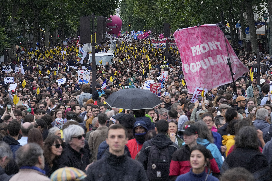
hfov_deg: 11.4
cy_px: 90
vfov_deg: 7.6
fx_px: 1367
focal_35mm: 181
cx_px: 136
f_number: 10
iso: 2000
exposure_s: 1/640
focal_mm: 181
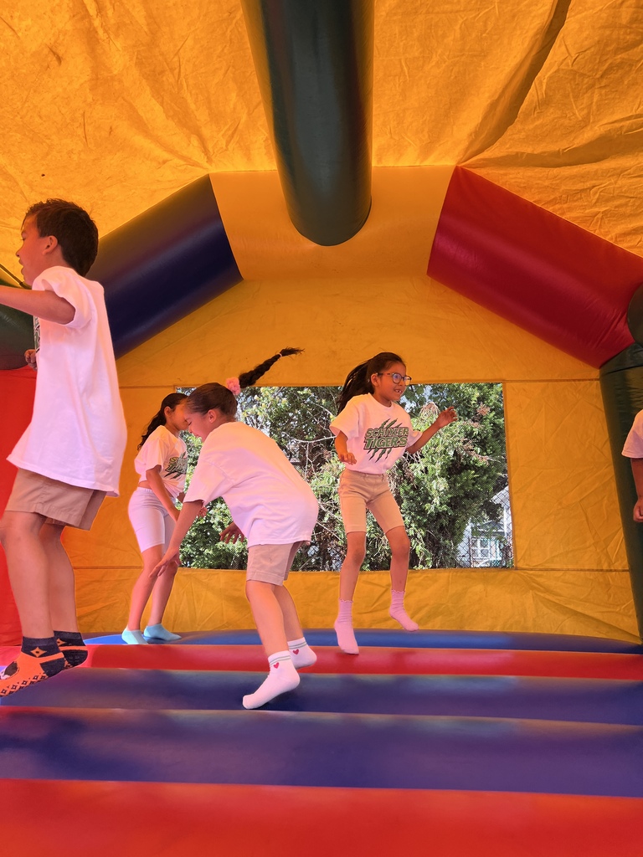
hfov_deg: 53.1
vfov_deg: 67.3
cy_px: 428
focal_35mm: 26
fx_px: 644
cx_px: 322
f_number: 1.5
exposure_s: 1/466
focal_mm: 5.7
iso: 50
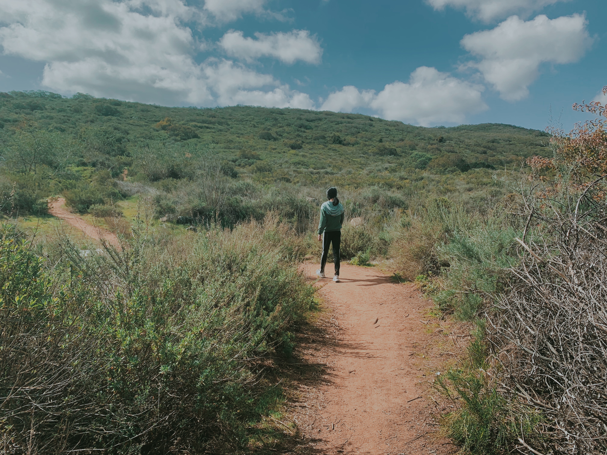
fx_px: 456
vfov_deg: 53.1
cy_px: 228
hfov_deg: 67.3
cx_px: 304
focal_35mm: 26
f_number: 1.8
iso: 25
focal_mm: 4.25
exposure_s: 1/2114
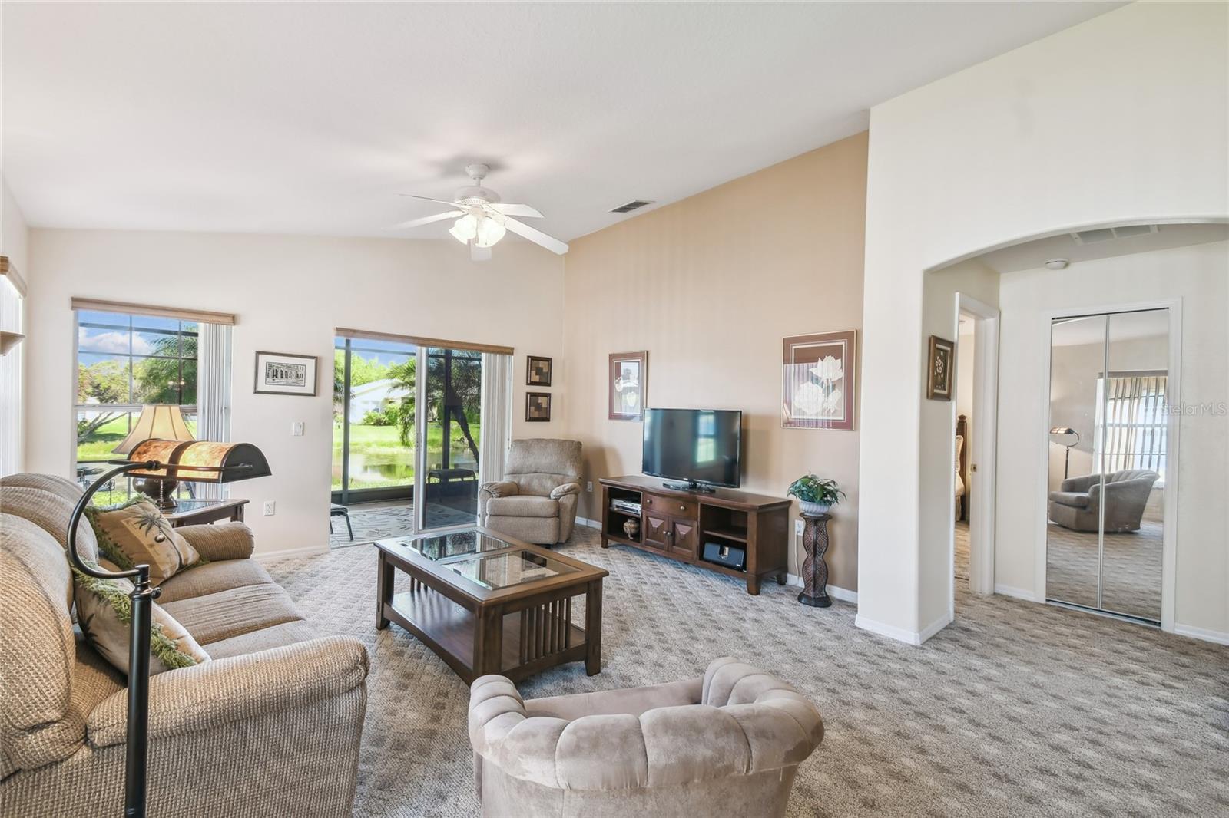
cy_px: 409
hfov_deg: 100.4
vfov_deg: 77.3
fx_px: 512
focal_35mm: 15
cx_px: 614
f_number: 7.1
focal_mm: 10
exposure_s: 1/8
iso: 100
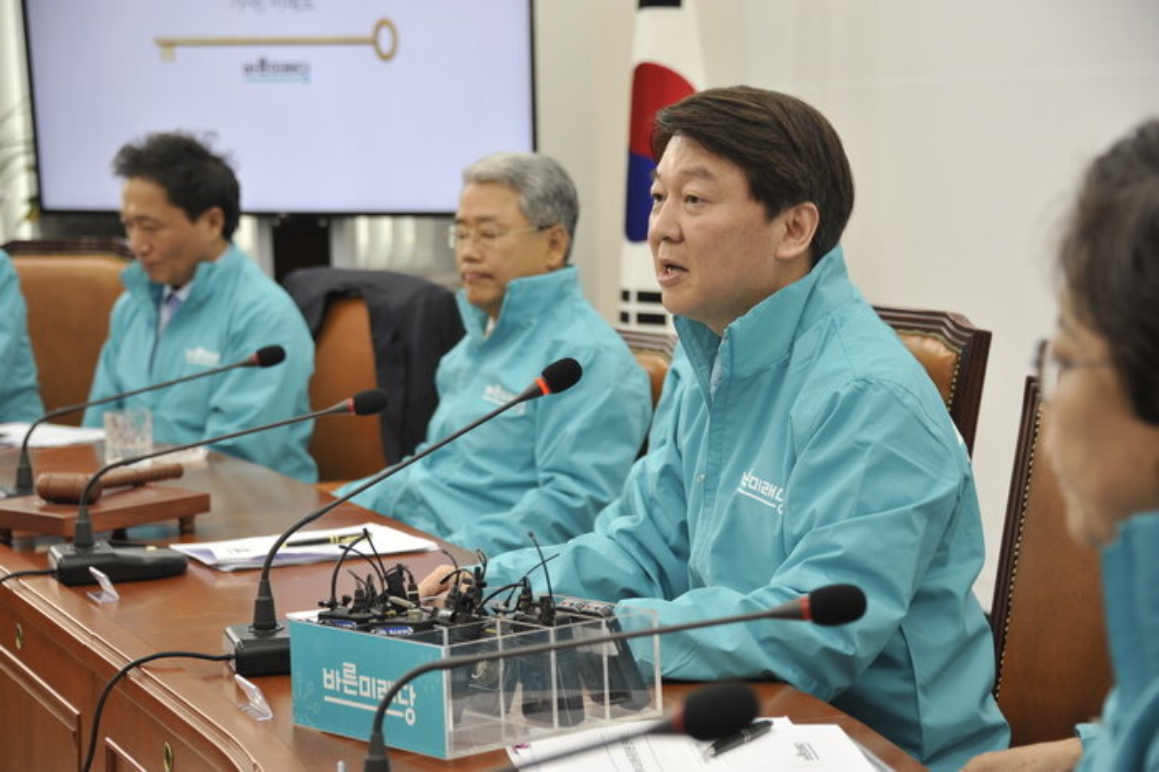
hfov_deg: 23.9
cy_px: 386
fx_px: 2735
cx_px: 580
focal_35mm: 85
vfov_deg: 16.1
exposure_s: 1/80
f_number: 5
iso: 800
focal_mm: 85
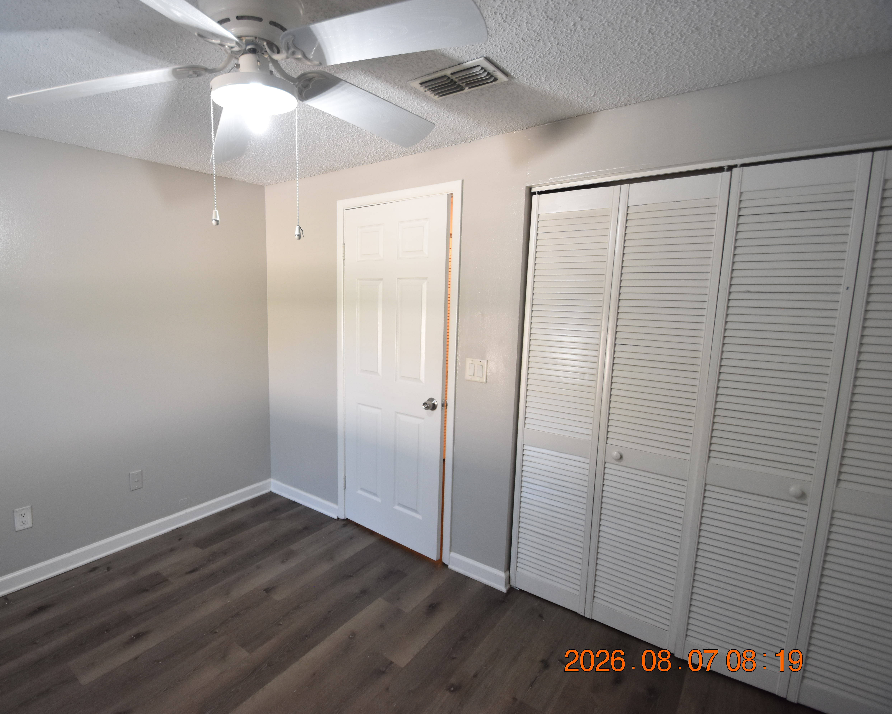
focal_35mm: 17
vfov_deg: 77.0
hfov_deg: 88.7
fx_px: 449
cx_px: 366
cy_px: 356
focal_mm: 10
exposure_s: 1/125
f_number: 3.5
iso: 800
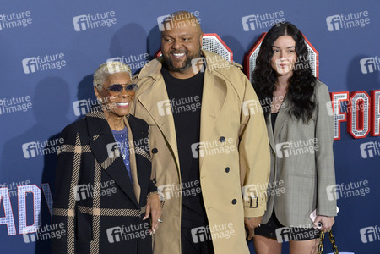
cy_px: 127
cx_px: 190
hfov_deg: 25.4
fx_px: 844
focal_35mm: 80
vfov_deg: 17.1
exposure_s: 1/320
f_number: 6.3
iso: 2000
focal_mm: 80
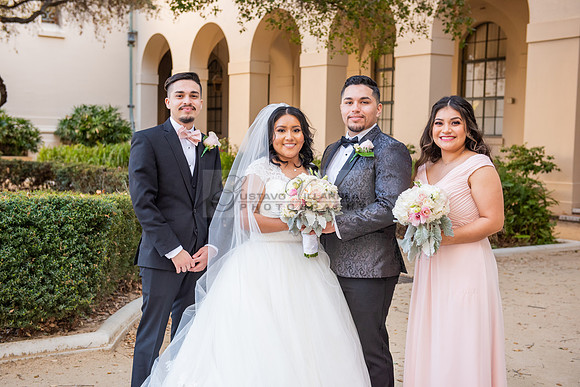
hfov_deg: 38.2
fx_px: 838
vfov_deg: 26.0
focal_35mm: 52
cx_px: 290
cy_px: 194
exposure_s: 1/200
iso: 640
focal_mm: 52
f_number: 4.5
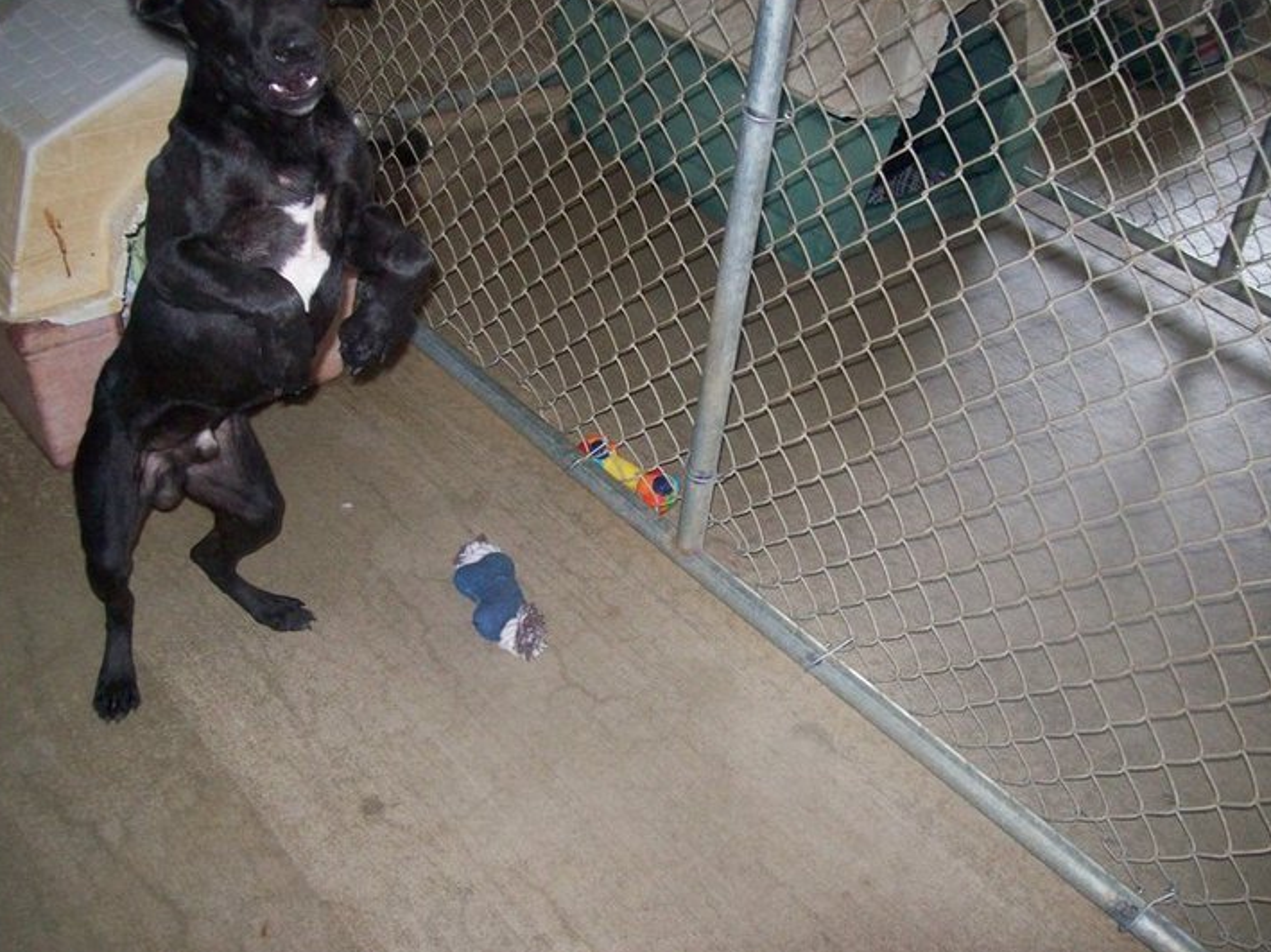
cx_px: 672
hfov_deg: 47.9
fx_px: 1431
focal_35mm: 39
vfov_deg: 36.8
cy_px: 462
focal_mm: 6
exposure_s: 1/64
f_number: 2.7
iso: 200
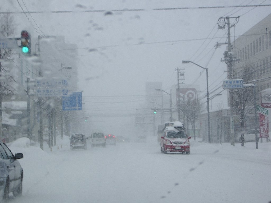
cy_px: 102
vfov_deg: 16.6
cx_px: 136
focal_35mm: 89
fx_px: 697
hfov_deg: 22.0
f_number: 4.4
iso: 50
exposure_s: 1/125
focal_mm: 14.6
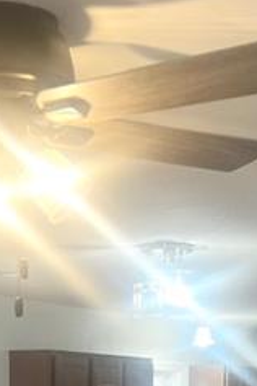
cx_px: 94
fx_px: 1253
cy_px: 542
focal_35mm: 117
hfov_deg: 11.7
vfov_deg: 16.3
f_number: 1.5
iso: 125
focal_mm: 5.7
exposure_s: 1/120
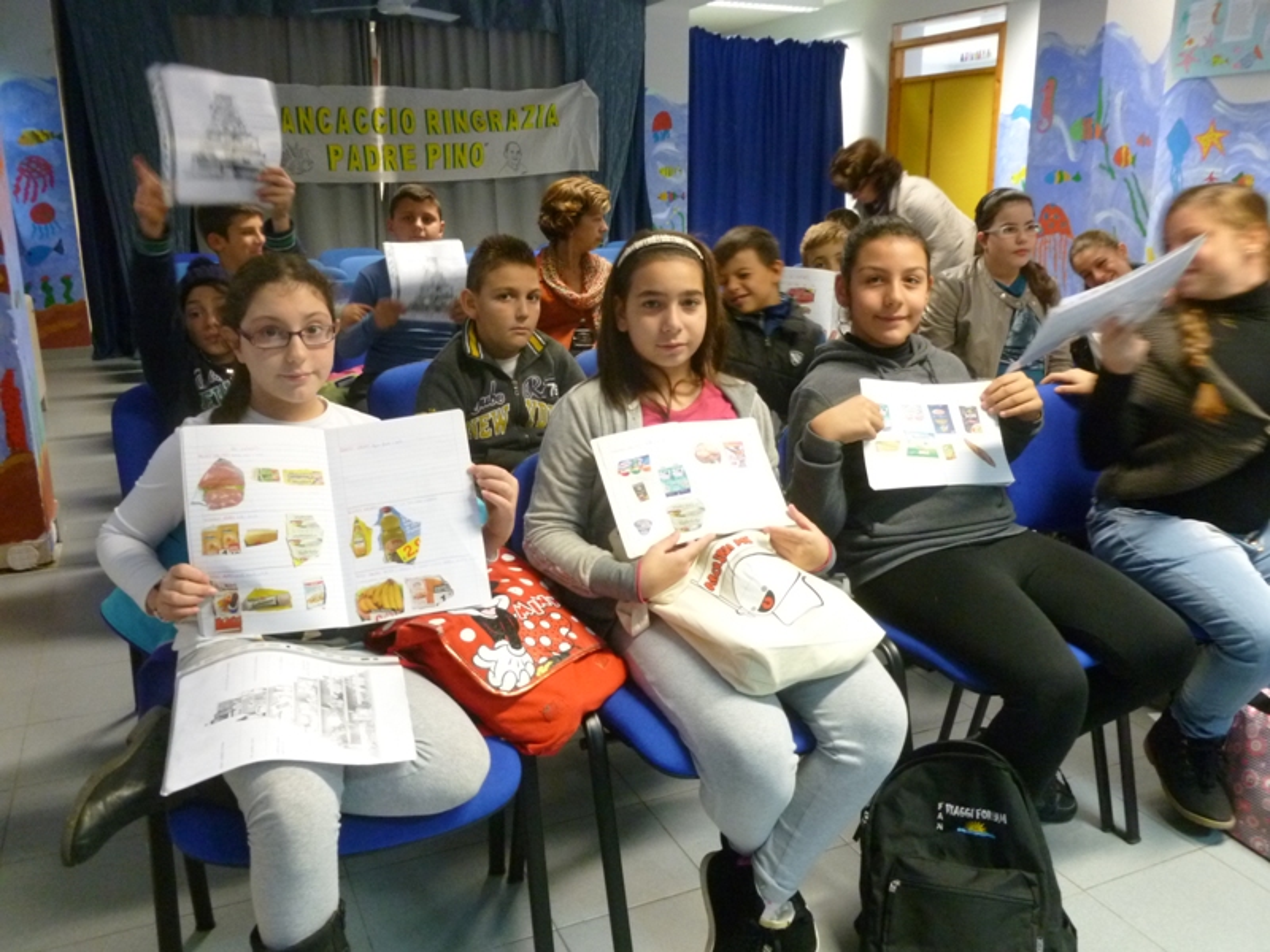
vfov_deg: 49.7
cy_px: 476
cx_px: 635
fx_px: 1027
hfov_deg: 63.4
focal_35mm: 28
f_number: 3.3
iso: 400
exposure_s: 1/13
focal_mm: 5
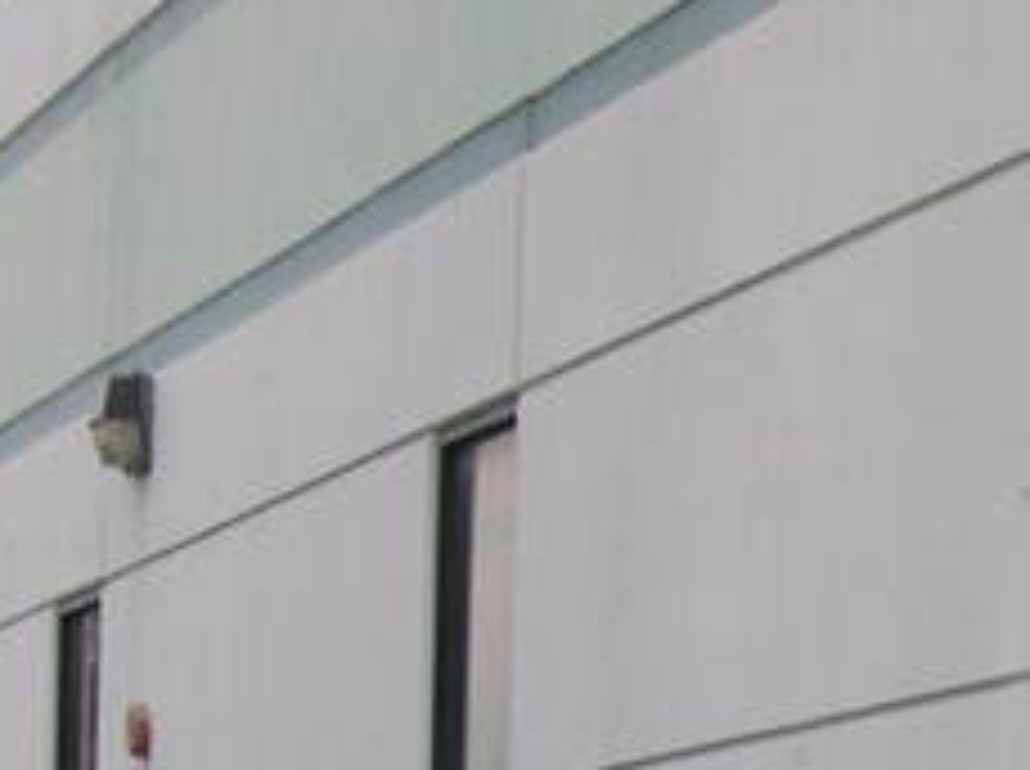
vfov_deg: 6.3
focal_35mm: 233
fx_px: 6922
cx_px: 1462
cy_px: 986
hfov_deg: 8.4
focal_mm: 11.1
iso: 100
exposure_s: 1/90.4
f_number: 8.8
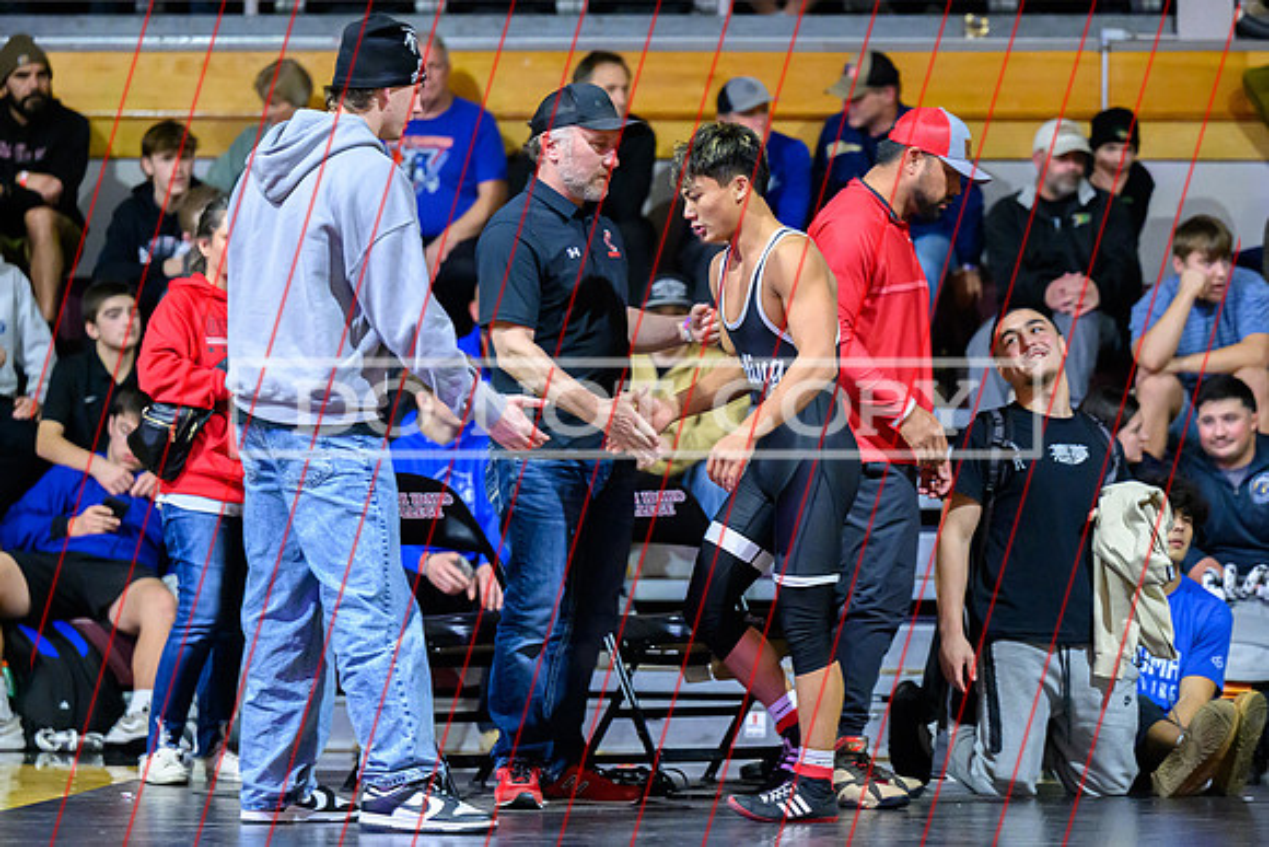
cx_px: 733
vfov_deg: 9.8
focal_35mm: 140
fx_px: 4934
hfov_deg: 14.7
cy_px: 425
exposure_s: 1/250
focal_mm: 120
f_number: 2.8
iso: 10000
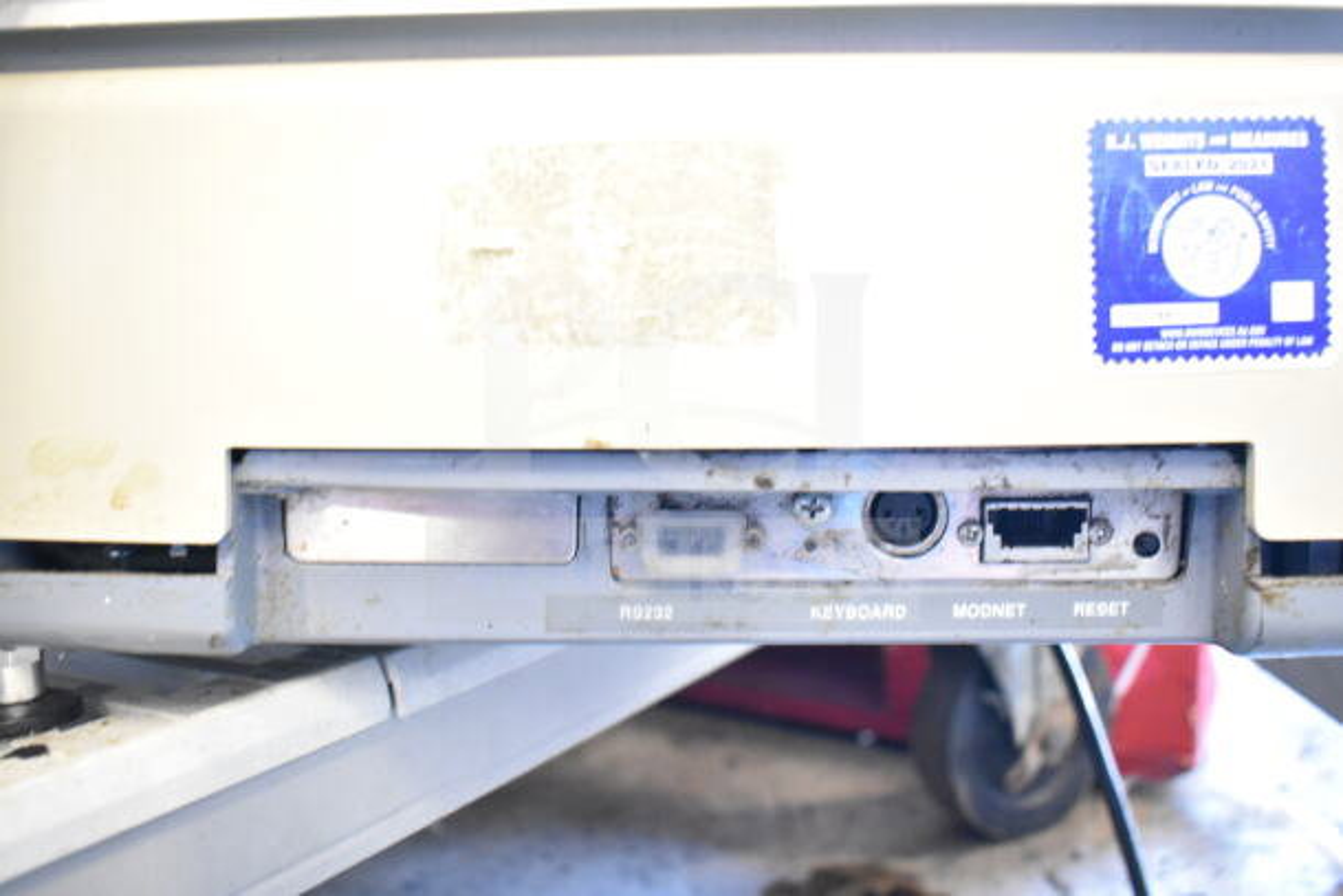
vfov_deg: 40.0
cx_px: 672
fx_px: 1231
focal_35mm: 33
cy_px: 448
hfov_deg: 57.2
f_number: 3.8
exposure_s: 1/40
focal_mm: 22
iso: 4500
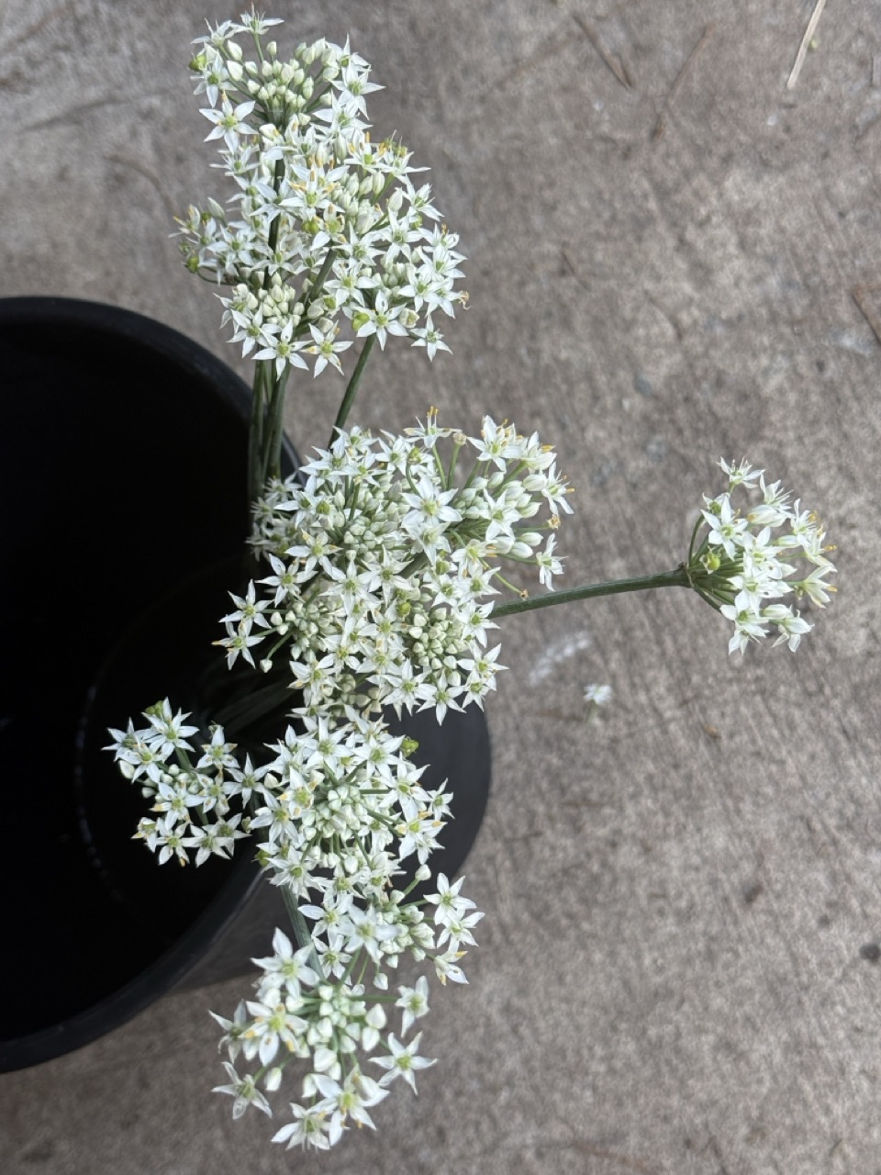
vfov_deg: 39.7
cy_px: 588
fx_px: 1629
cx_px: 440
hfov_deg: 30.3
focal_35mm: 48
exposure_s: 1/207
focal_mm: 6.76
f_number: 1.78
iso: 50
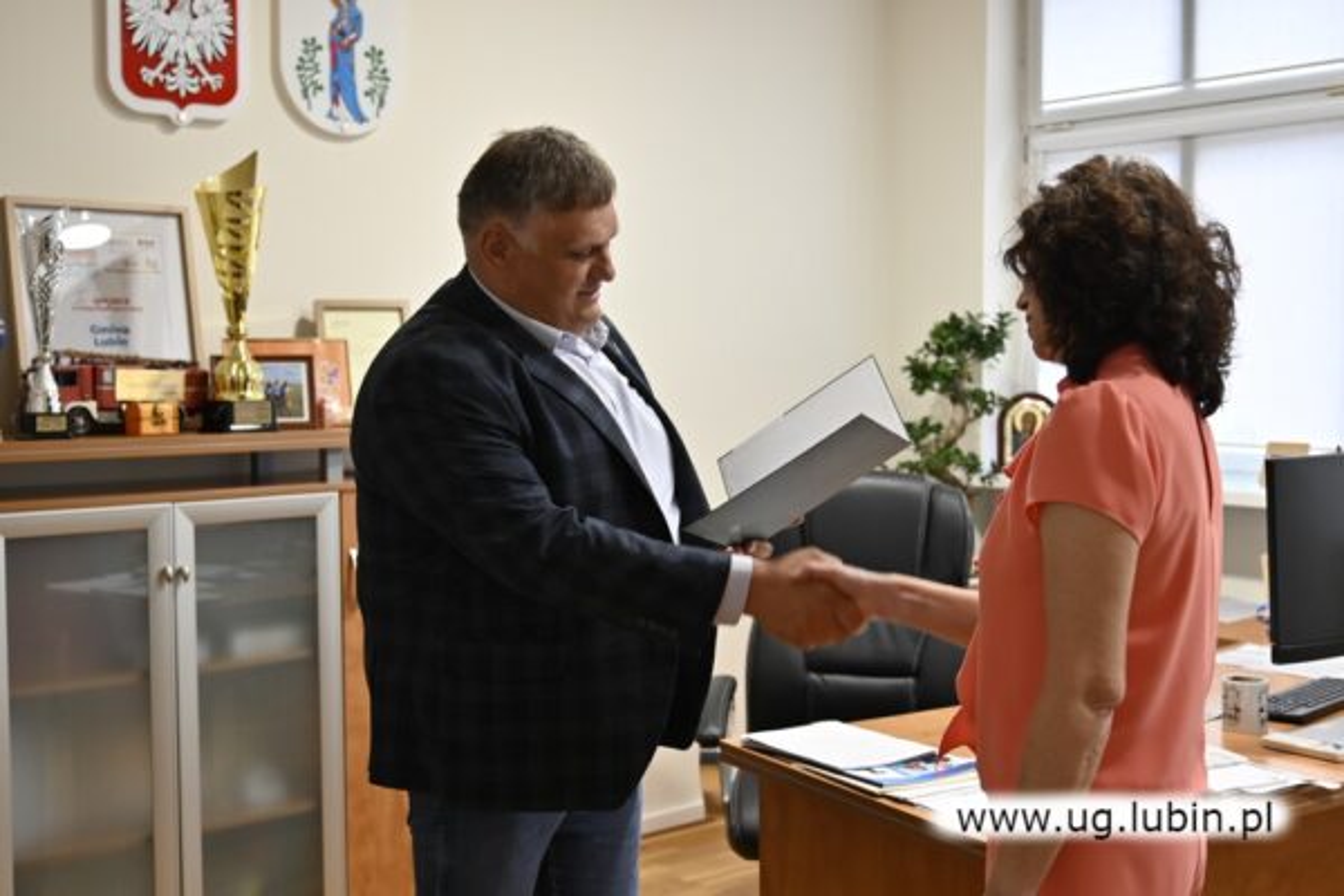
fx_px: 1568
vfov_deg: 31.9
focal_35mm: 42
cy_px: 448
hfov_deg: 46.4
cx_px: 672
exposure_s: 1/125
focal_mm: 28
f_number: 2.8
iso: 560
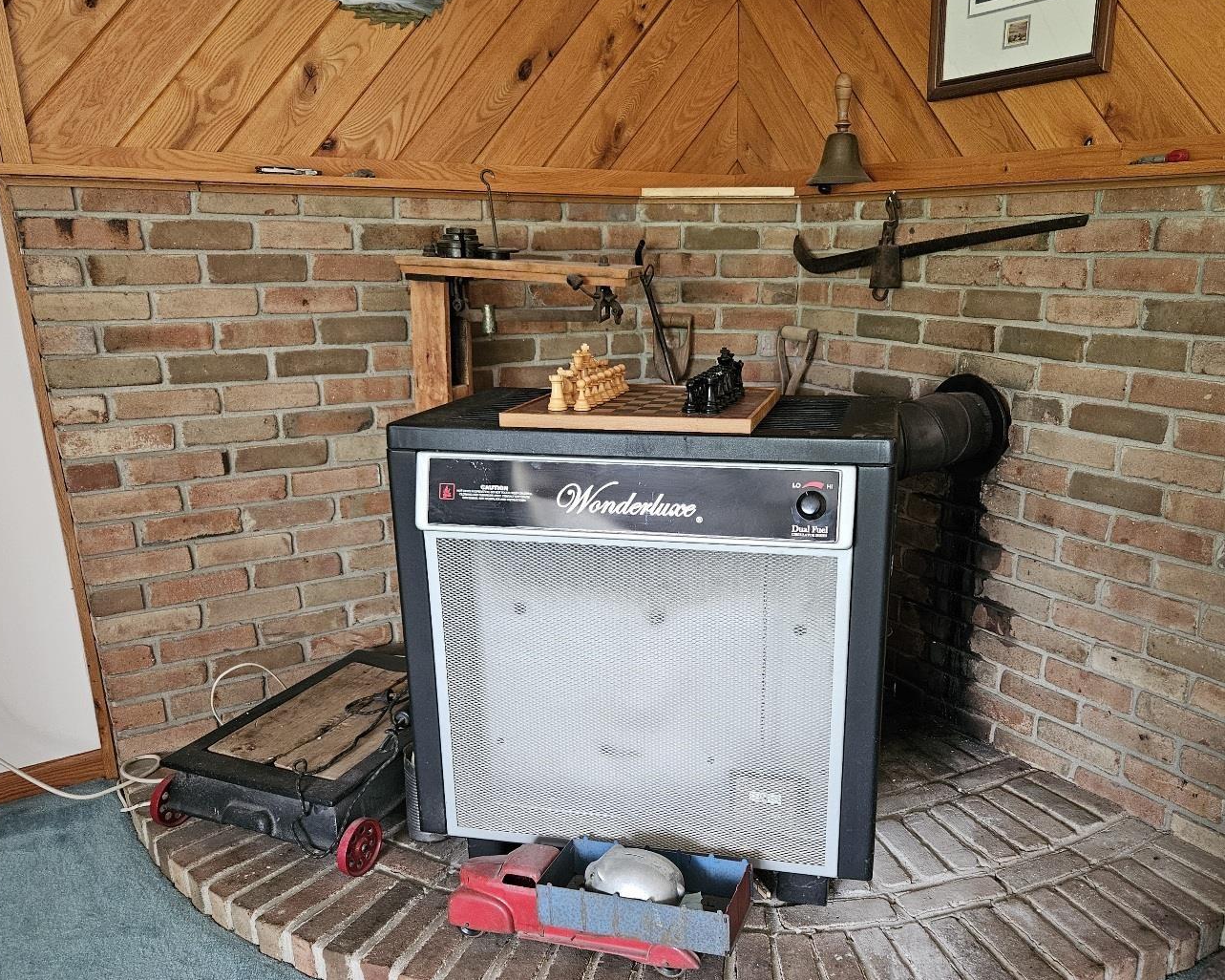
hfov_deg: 62.1
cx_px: 675
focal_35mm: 28
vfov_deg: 51.3
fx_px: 1015
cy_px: 563
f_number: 1.8
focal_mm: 5.4
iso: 640
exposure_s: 1/60.2
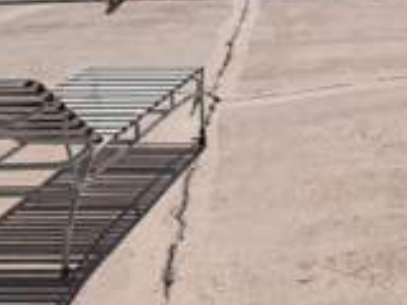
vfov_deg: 19.2
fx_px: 847
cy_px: -67
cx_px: 476
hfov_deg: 24.7
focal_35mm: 72
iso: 80
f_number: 1.78
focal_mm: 6.76
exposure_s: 1/11905
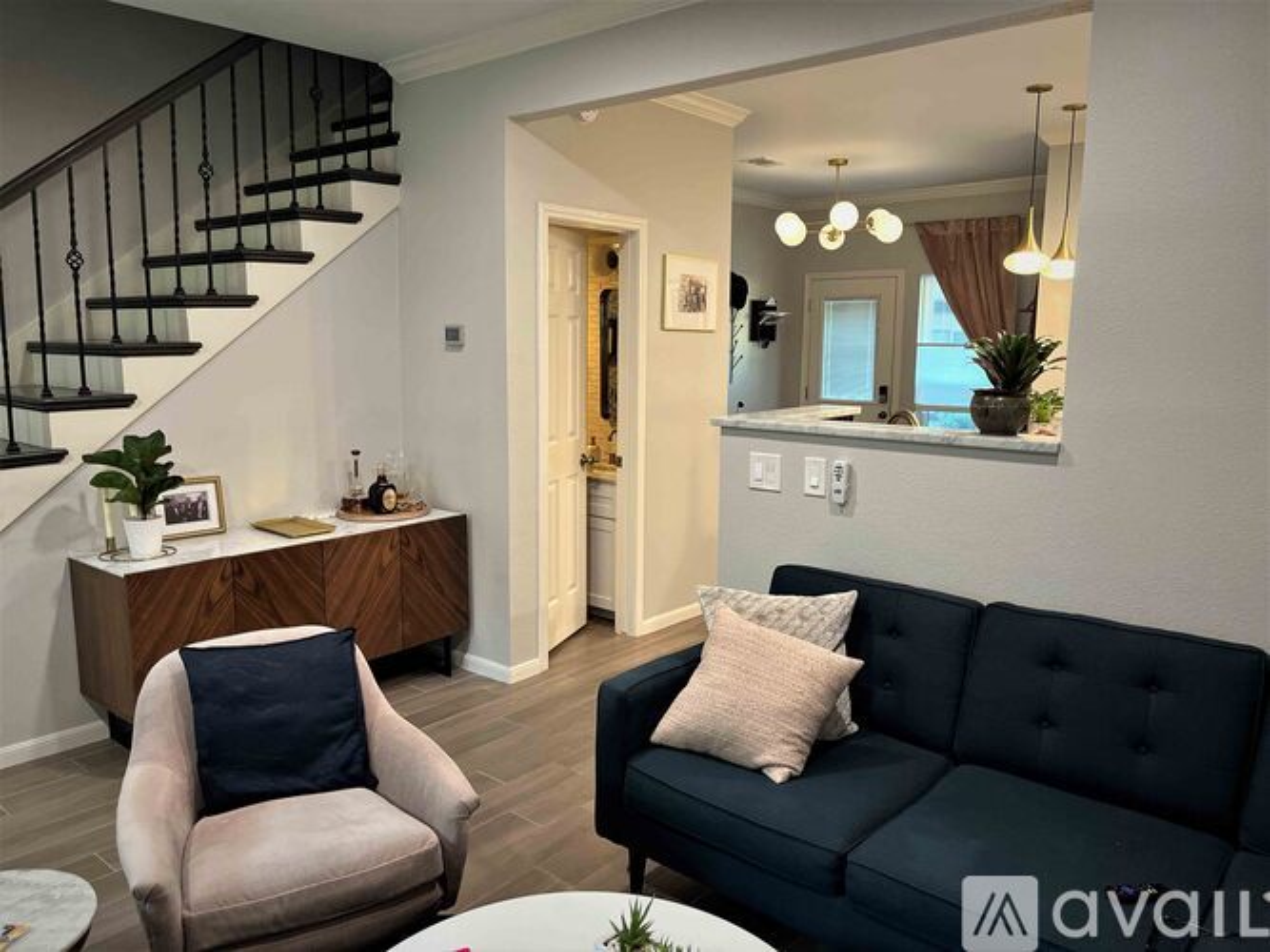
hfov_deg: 67.3
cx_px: 635
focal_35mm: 26
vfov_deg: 53.0
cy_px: 476
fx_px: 954
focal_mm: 5.1
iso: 250
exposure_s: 1/60
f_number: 1.6
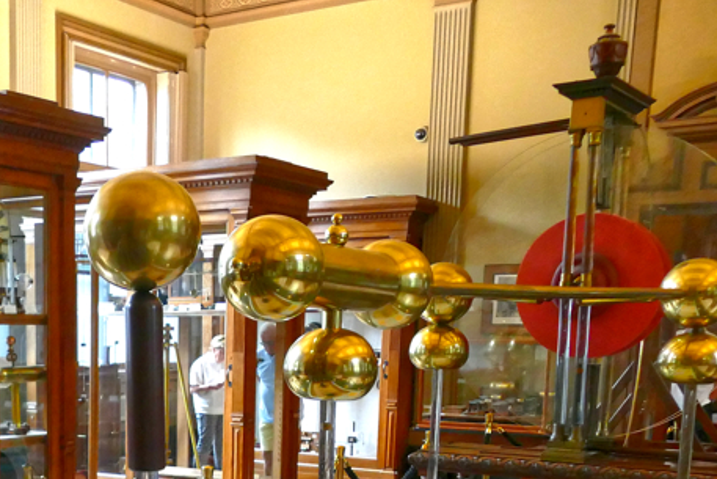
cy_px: 530
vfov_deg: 22.8
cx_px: 124
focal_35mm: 56
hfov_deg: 34.3
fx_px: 1116
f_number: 2.8
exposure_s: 1/50
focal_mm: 9.1
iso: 1600
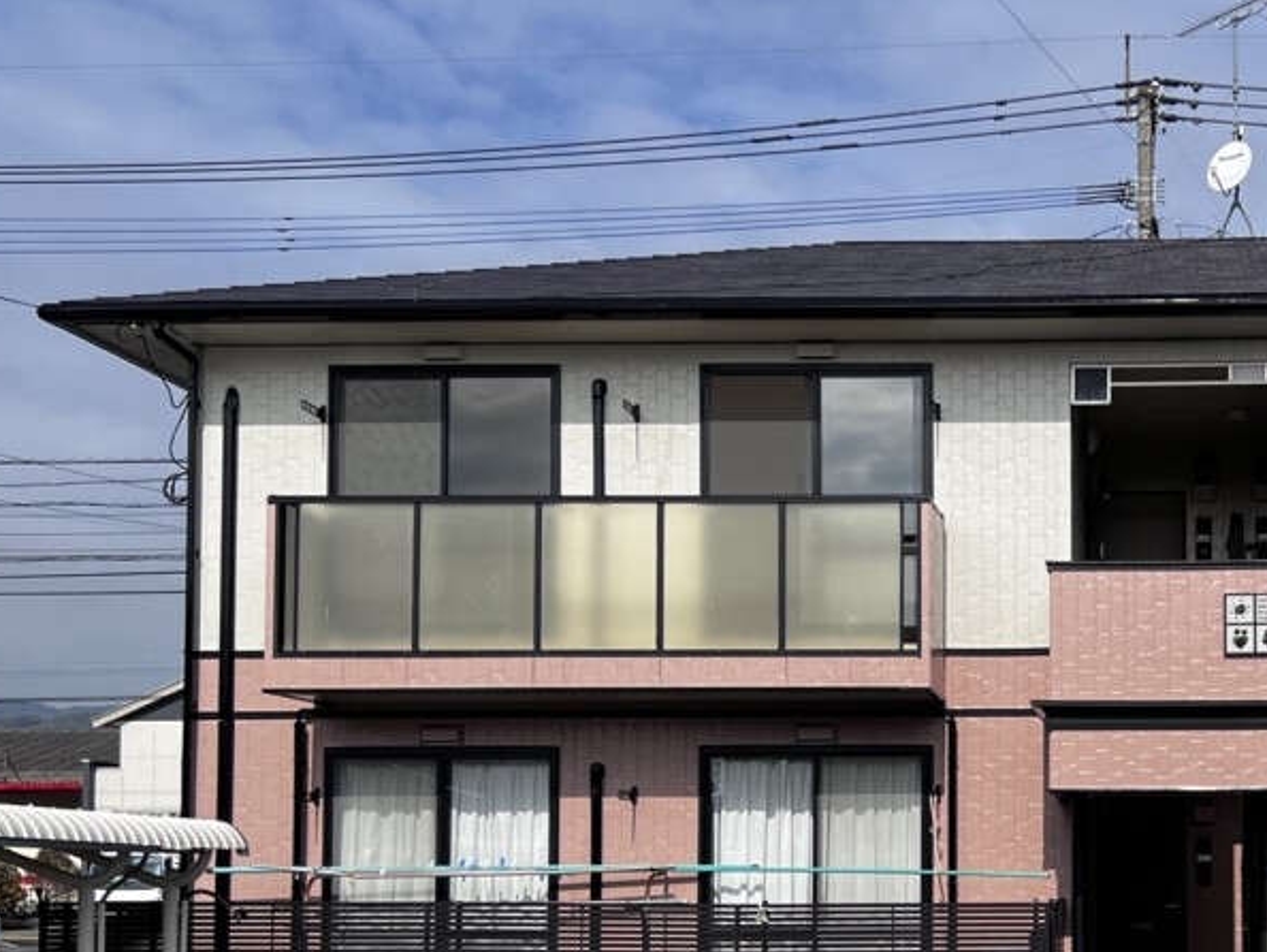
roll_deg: +0.1
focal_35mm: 56
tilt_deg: +2.9
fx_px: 2051
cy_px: 798
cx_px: 1130
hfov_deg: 32.7
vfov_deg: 25.5
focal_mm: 5.7
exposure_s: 1/6211
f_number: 1.5
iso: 50
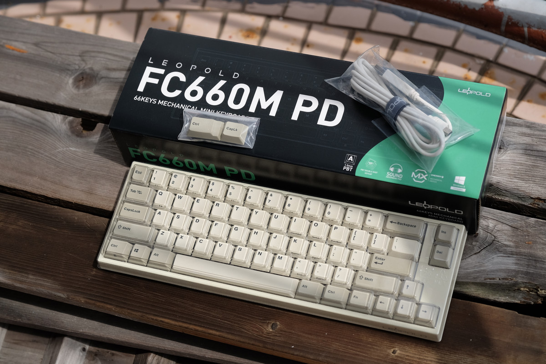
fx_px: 1259
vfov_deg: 16.5
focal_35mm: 83
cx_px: 273
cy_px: 182
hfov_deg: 24.5
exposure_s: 1/1600
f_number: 4
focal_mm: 55
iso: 200
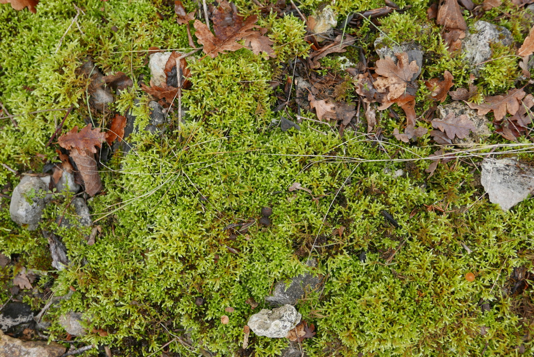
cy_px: 178
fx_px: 683
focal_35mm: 46
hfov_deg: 42.7
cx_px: 267
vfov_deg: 29.3
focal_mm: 20.6
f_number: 2.6
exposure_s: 1/125
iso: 200
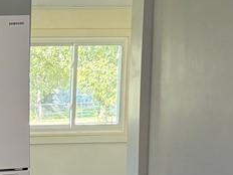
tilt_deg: -6.7
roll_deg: +1.1
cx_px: -133
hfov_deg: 16.6
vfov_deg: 13.9
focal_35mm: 106
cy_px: 141
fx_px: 713
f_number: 1.78
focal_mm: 6.76
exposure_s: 1/120
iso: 250
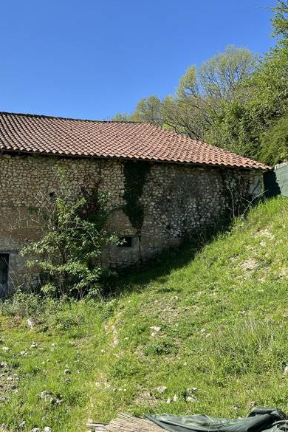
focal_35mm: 37
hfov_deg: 33.0
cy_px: 213
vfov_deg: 51.9
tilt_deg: +2.3
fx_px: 444
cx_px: 1
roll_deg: -1.7
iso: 50
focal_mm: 5.1
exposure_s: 1/2024
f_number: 1.6
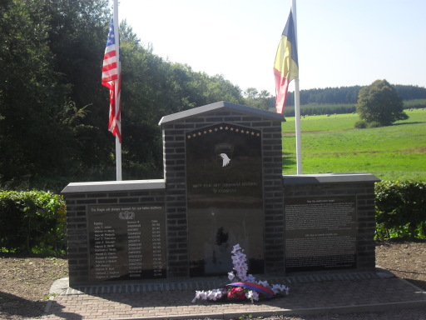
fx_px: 701
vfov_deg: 25.7
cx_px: 213
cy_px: 160
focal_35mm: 57
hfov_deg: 33.8
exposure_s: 1/350
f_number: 4.3
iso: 100
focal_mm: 10.1
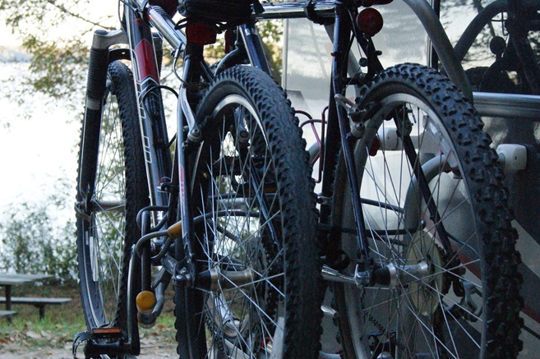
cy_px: 186
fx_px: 1226
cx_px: 254
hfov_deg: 24.8
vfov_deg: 16.7
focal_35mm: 82
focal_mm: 35
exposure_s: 1/400
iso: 800
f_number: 6.3
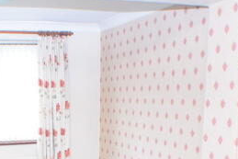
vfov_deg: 17.3
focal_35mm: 76
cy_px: 184
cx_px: 31
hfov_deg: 25.9
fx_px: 503
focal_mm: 20
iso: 1400
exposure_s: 1/60
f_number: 3.8
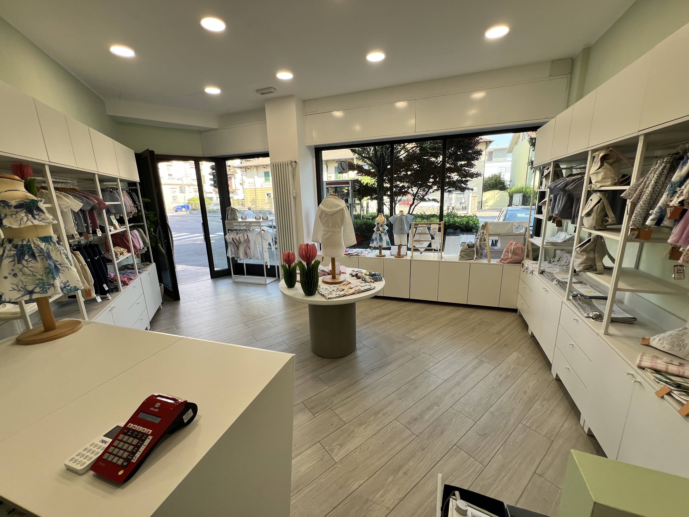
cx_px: 344
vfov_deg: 89.9
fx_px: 259
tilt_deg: -12.4
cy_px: 258
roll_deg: +2.6
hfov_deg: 106.2
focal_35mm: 13
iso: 32
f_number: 1.8
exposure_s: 1/114
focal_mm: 1.57
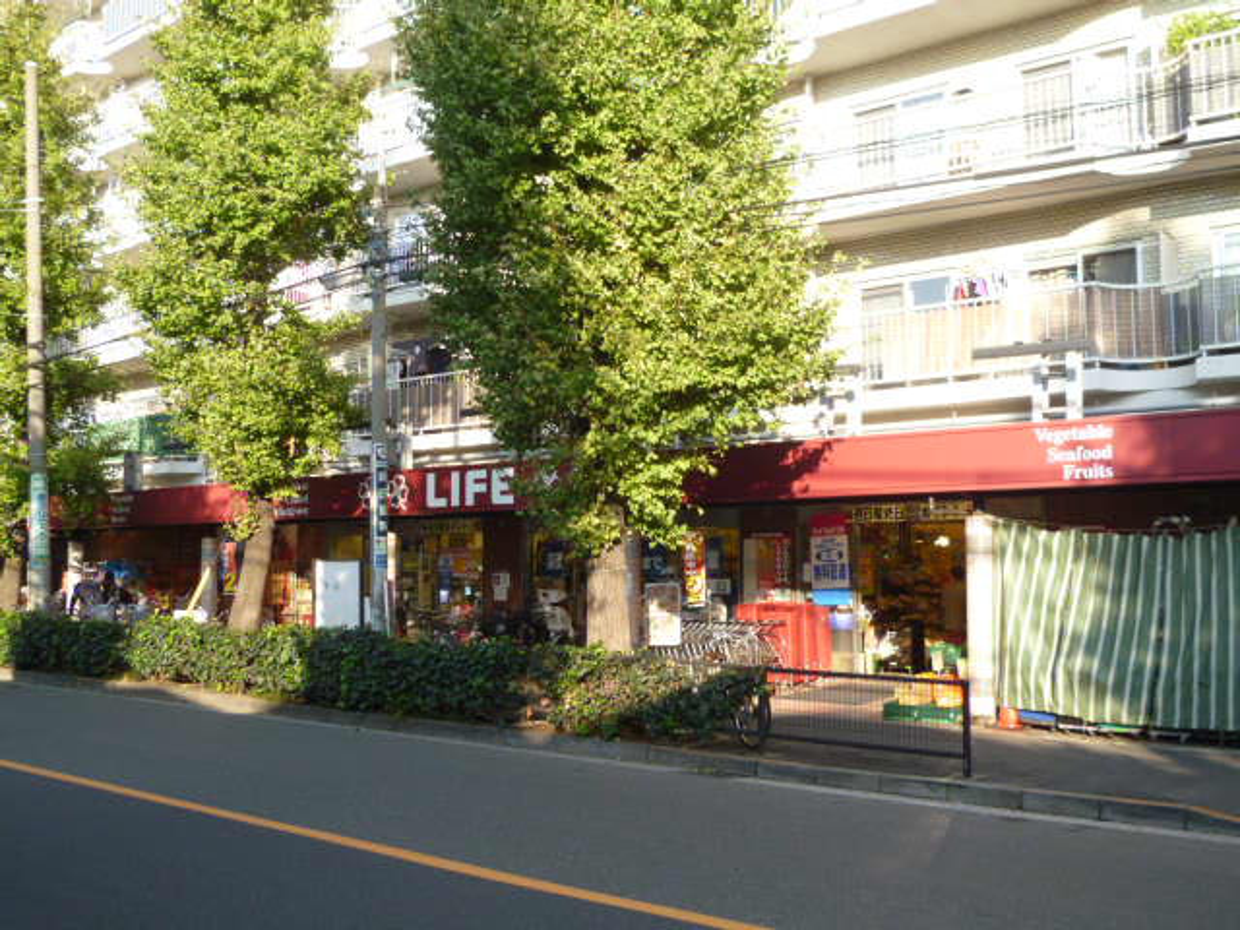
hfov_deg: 51.4
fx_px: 1290
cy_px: 465
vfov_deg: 39.7
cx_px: 620
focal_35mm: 36
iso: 100
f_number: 2.9
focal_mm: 6.4
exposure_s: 1/250
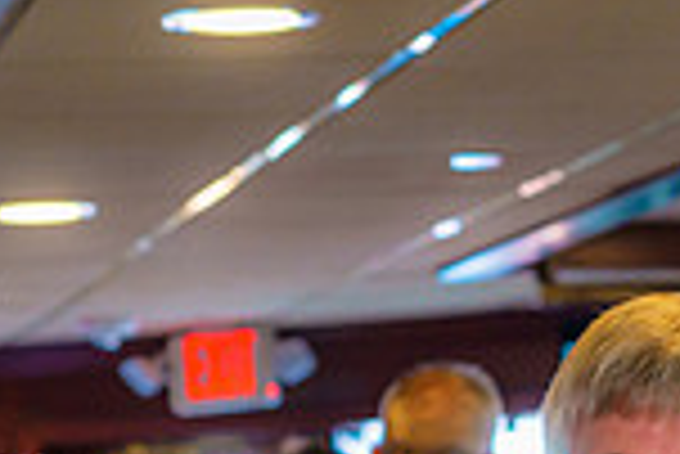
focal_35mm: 211
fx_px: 3989
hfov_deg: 9.7
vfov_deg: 6.4
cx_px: 243
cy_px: 780
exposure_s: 1/60
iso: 640
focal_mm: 55
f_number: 4
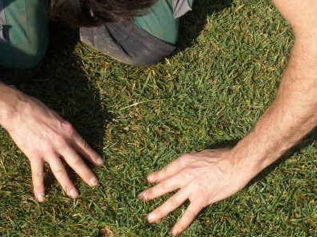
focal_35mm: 104
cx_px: 134
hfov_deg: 18.9
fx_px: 952
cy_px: 146
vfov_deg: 14.2
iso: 64
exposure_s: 1/320
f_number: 4.6
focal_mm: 11.2
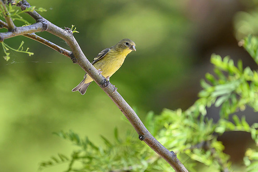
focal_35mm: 970
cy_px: 54
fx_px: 6945
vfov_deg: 1.4
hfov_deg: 2.1
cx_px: 124
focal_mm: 560
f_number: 4
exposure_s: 1/2000
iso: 1000
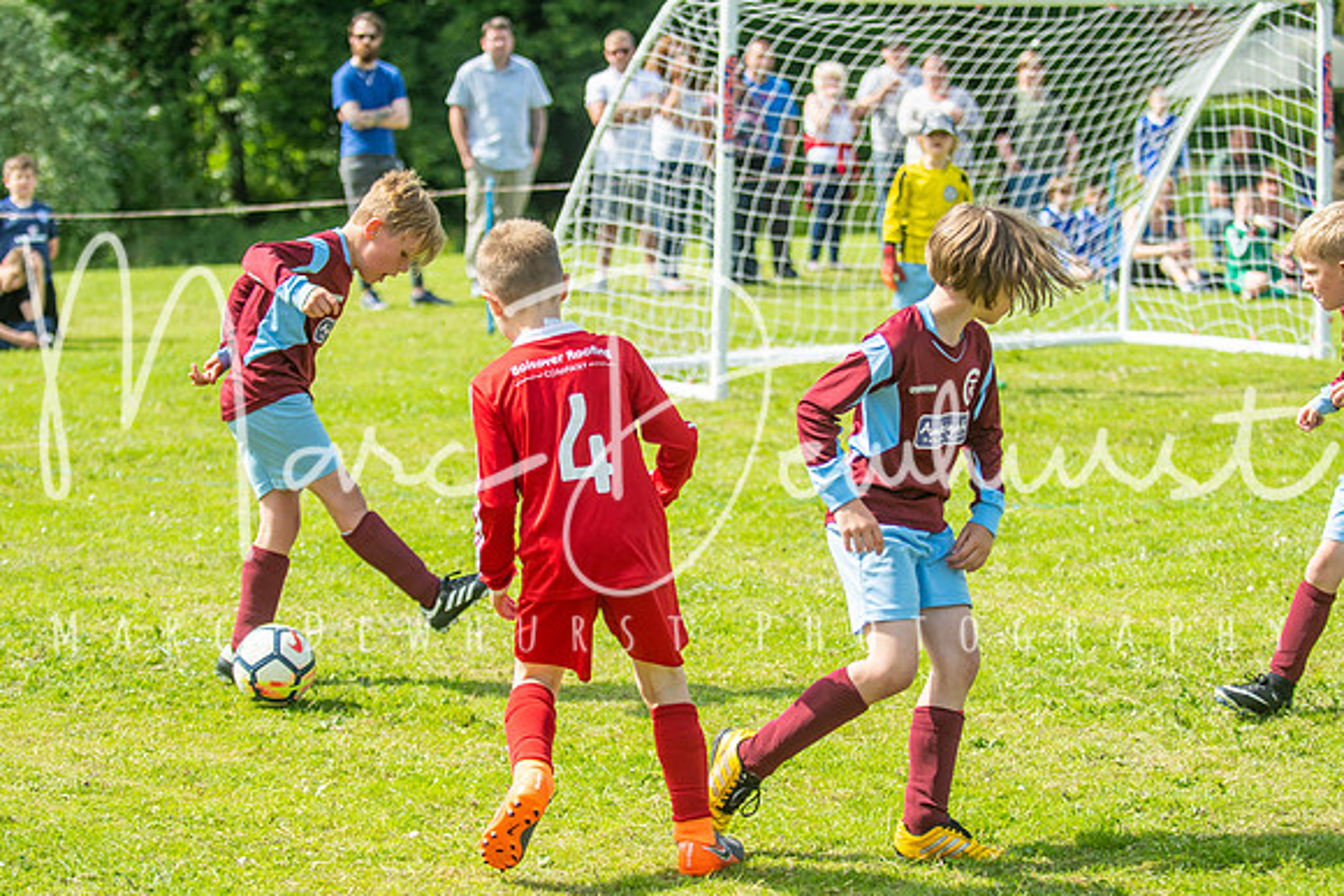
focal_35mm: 105
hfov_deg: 19.5
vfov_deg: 13.0
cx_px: 672
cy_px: 448
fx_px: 3921
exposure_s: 1/1600
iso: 250
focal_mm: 70
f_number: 3.2
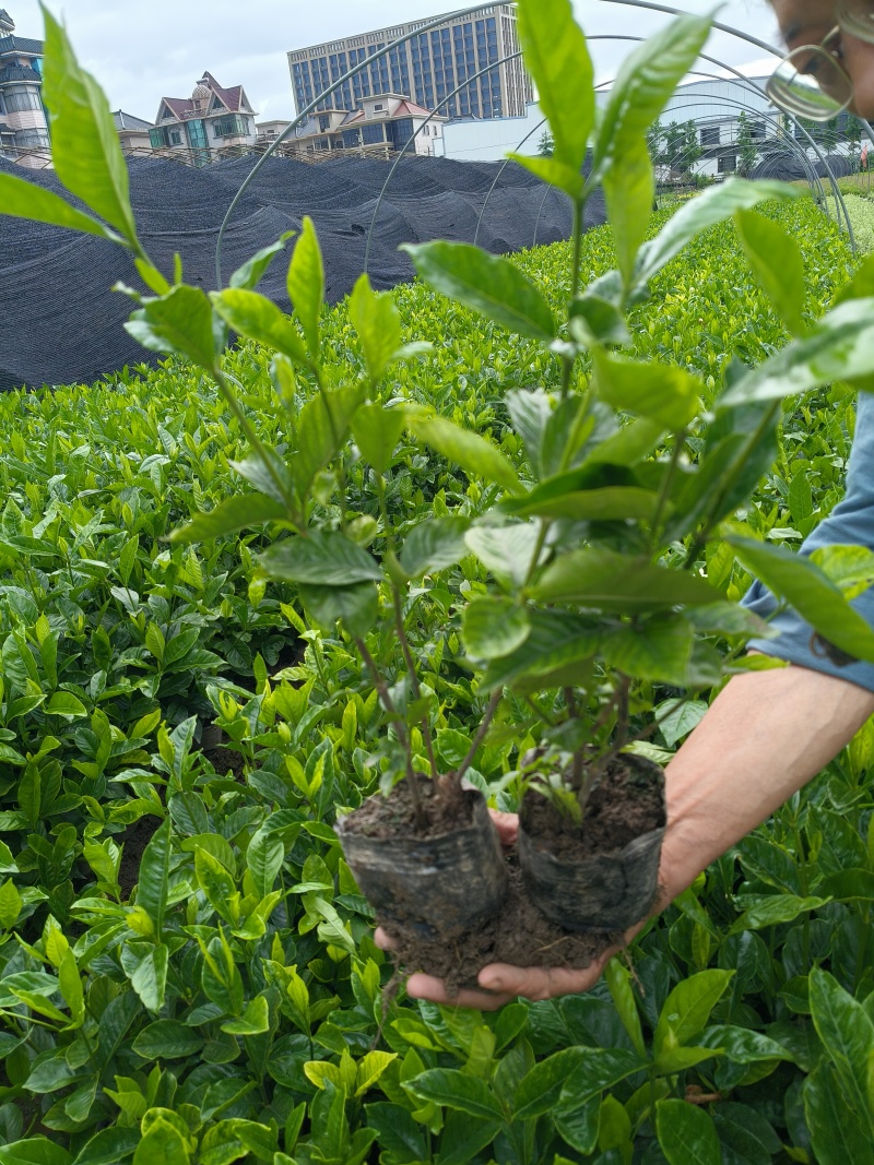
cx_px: 437
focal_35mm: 26
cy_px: 582
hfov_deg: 53.1
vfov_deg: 67.3
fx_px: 875
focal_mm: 4.84
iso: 80
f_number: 1.8
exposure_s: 1/846
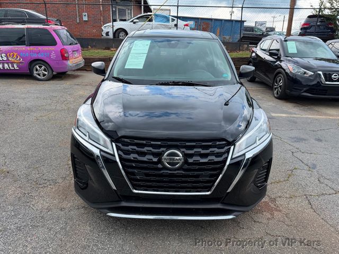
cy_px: 127
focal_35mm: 24
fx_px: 235
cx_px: 170
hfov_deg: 71.6
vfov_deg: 56.8
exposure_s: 1/1174
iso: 80
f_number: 1.78
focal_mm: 6.76
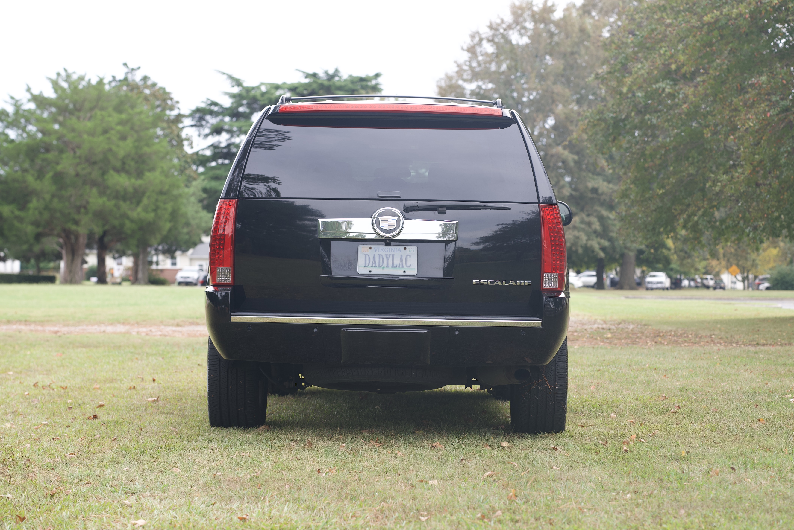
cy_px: 265
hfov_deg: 23.9
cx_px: 397
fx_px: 1876
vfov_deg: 16.1
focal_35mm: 85
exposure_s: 1/200
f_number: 4.5
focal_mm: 85
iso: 160
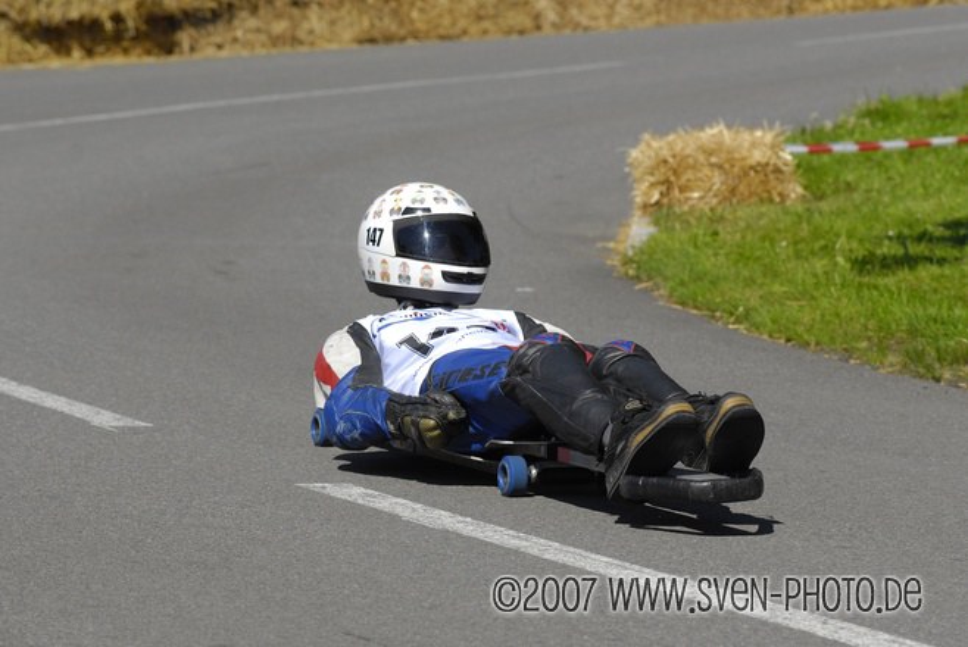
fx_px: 5450
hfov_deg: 10.2
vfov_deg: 6.8
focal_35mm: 202
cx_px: 484
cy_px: 324
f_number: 7.1
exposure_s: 1/1250
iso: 320
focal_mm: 135
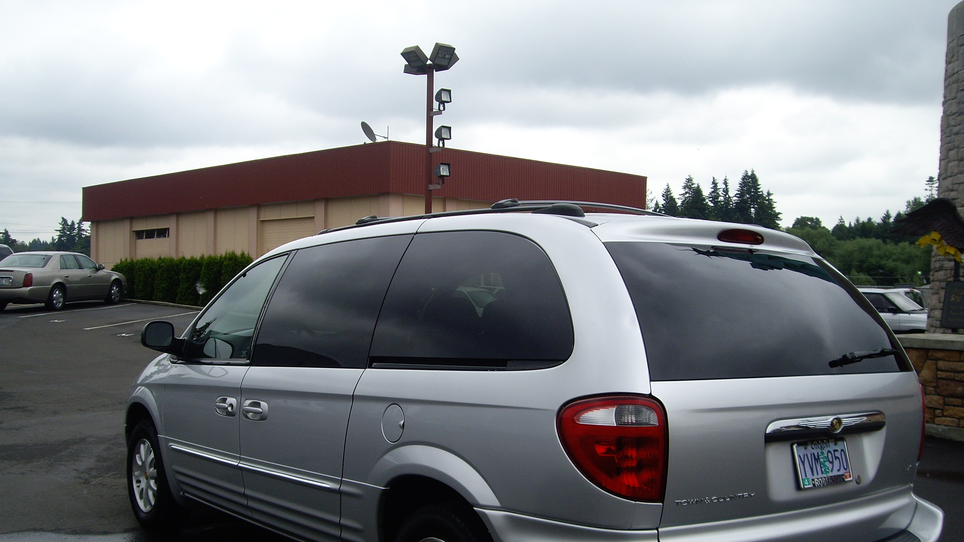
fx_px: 1074
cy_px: 343
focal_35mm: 42
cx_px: 485
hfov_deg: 48.4
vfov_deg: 28.2
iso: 50
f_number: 4.3
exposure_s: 1/250
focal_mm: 6.2
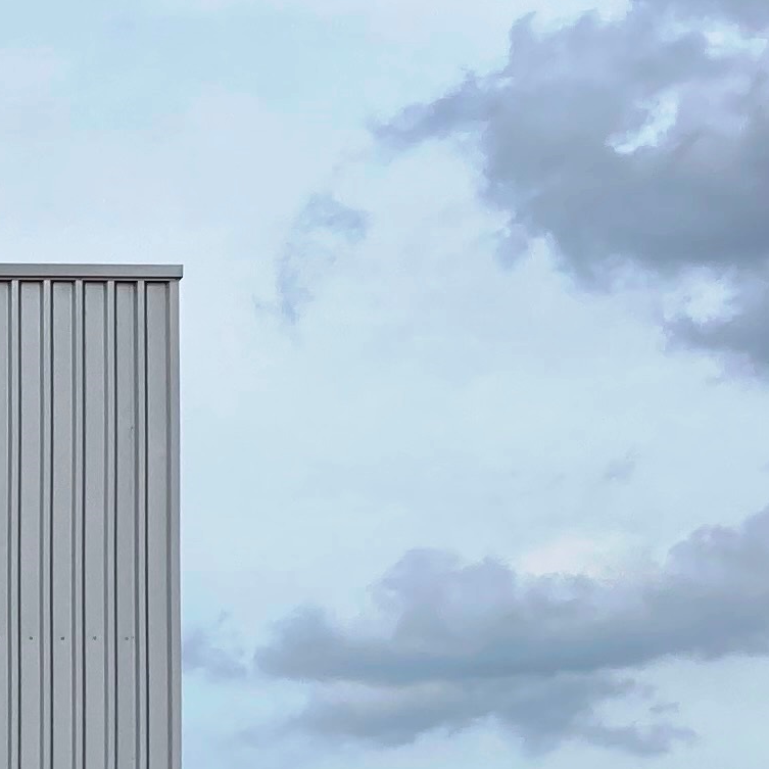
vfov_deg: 15.5
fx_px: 2815
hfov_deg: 13.1
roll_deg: -0.5
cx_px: -836
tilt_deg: +5.4
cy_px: 618
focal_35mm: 112
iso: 20
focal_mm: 3.99
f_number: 1.8
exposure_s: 1/2315
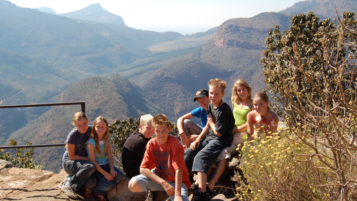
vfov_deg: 29.0
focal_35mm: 41
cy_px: 109
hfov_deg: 49.4
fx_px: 388
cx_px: 178
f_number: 8
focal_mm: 26
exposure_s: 1/250
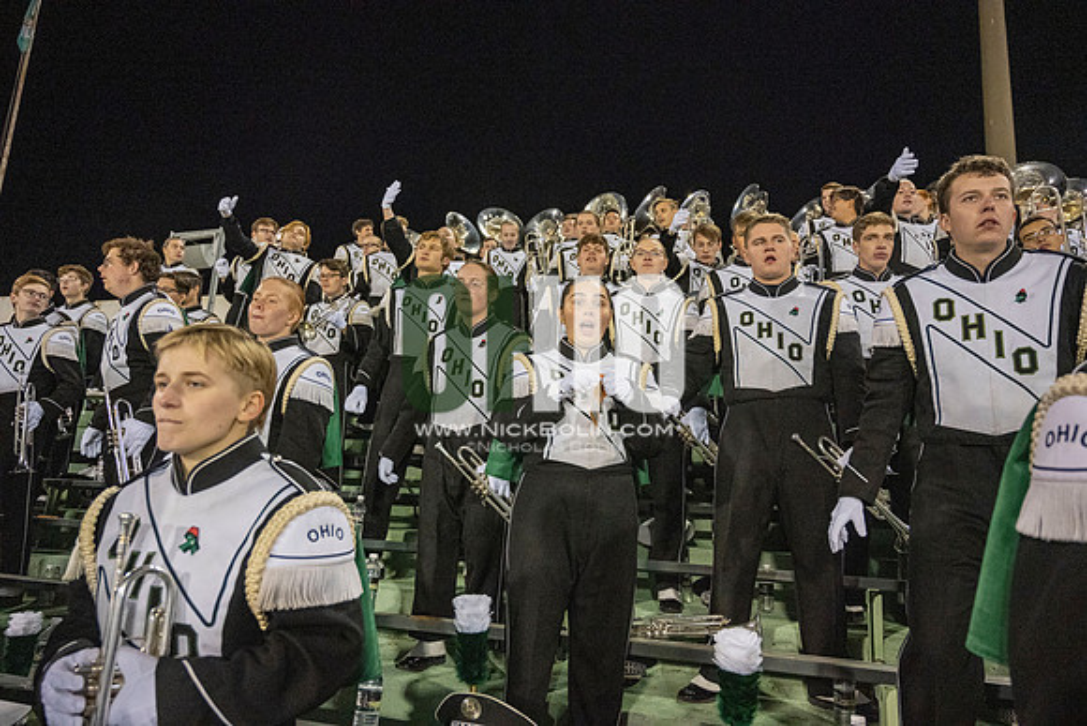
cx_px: 544
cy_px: 363
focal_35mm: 24
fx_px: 725
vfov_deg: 53.2
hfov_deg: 73.7
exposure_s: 1/500
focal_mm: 24
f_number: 4
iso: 3200
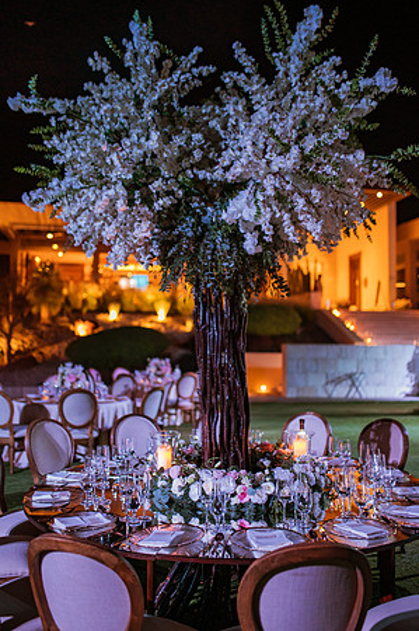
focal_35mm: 35
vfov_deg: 54.5
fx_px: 612
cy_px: 316
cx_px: 210
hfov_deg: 37.8
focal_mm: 35
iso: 2000
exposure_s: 1/80
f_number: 1.4
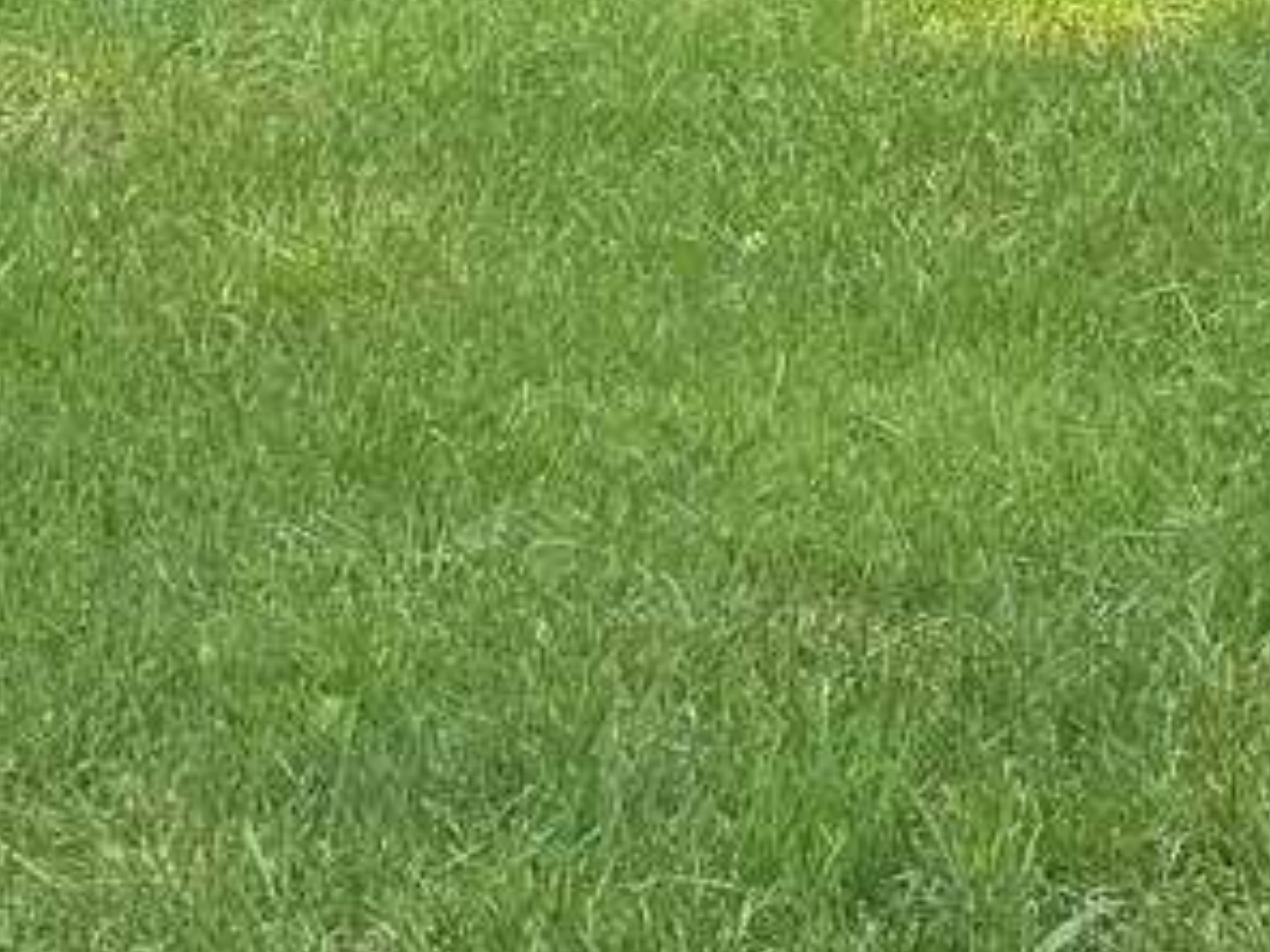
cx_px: 2115
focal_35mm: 166
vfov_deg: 8.5
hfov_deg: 11.3
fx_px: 6090
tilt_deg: +3.7
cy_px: -961
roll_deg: -2.5
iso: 64
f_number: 1.78
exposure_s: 1/206
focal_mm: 6.76
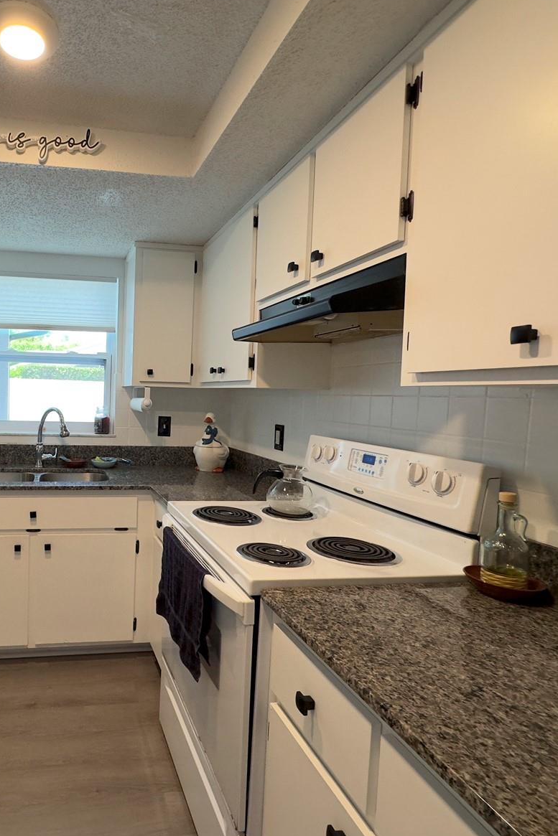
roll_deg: -1.8
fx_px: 465
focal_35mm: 20
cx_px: 116
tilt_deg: -3.3
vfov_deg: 84.0
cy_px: 420
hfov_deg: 57.6
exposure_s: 1/120
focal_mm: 2.22
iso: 160
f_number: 2.2
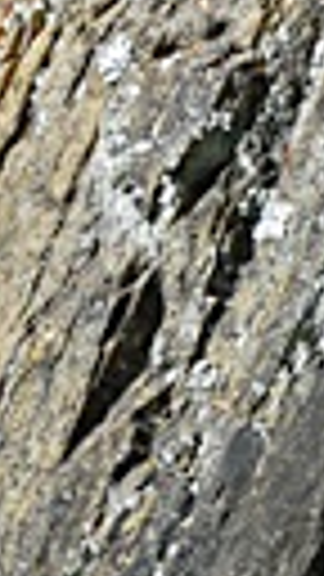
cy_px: 774
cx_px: -238
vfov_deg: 4.2
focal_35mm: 510
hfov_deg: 2.4
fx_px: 7789
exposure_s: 1/400
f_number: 10
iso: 400
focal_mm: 52
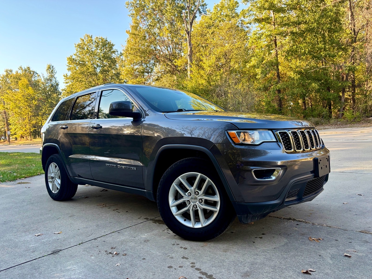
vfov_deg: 53.1
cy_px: 140
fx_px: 279
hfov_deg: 67.3
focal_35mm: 26
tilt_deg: -1.5
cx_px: 186
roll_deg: +3.8
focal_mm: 5.96
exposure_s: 1/185
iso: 40
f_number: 1.6
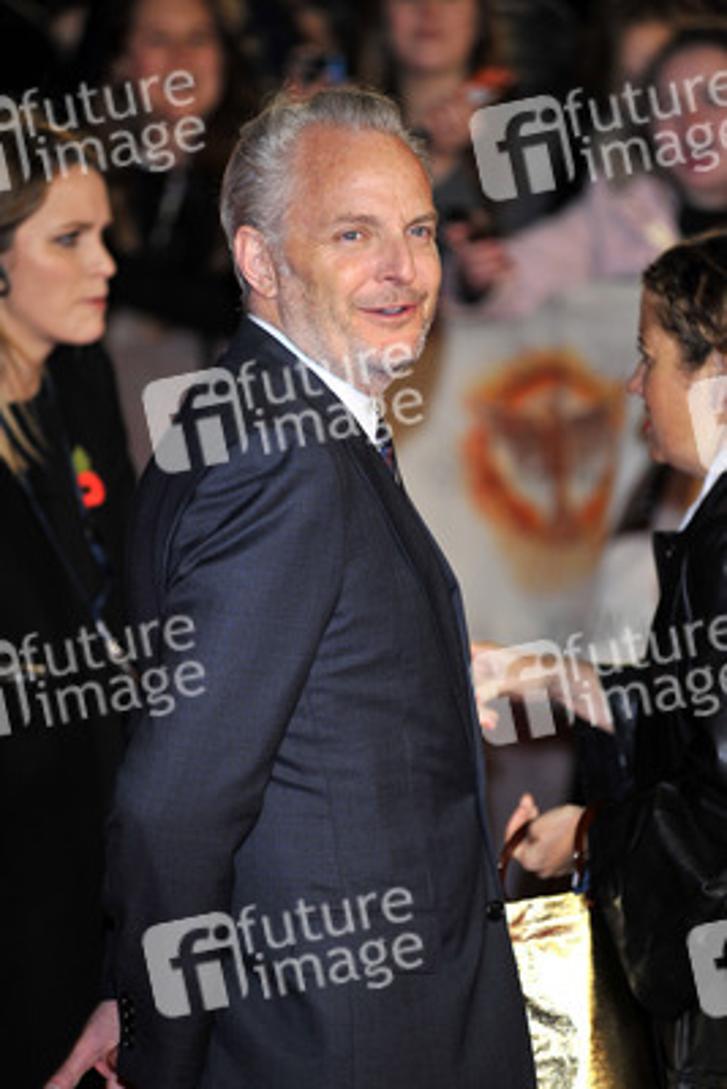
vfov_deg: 11.1
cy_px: 544
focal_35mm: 185
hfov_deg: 7.4
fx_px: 5599
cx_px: 364
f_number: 4
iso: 800
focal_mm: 185
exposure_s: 1/250
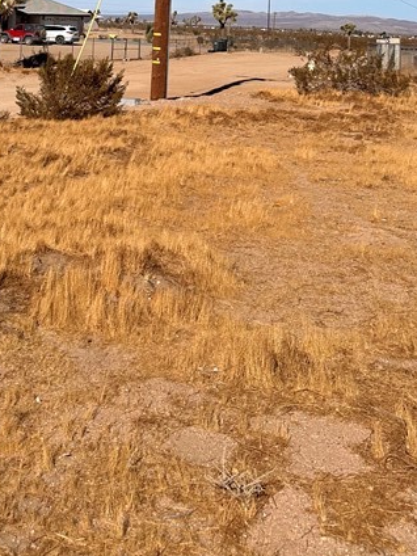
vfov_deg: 29.9
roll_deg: -3.0
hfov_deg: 25.1
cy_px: -56
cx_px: 151
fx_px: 932
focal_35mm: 58
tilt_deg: +4.2
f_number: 1.78
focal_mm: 6.86
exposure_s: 1/8929
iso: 80
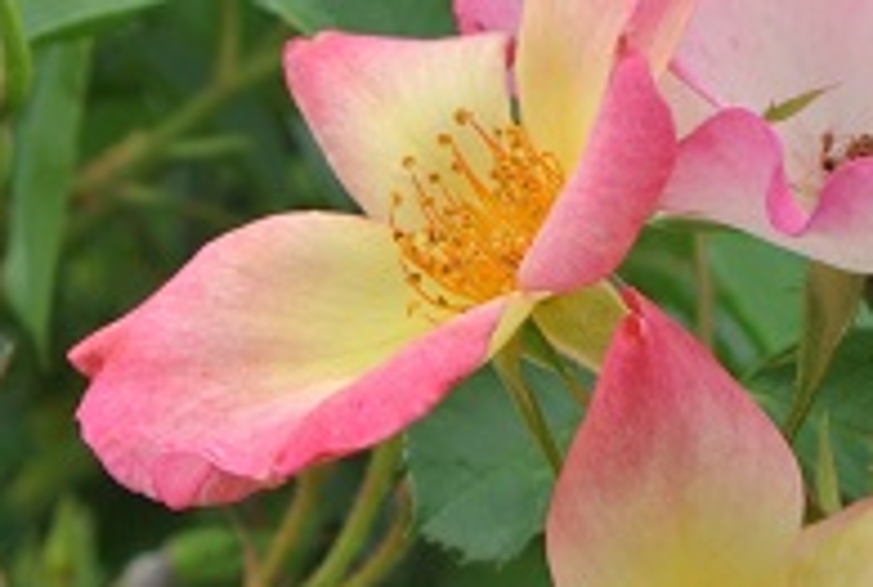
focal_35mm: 146
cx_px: 642
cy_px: 370
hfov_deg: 14.0
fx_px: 3549
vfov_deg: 9.4
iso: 100
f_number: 5.6
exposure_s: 1/160
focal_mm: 18.2
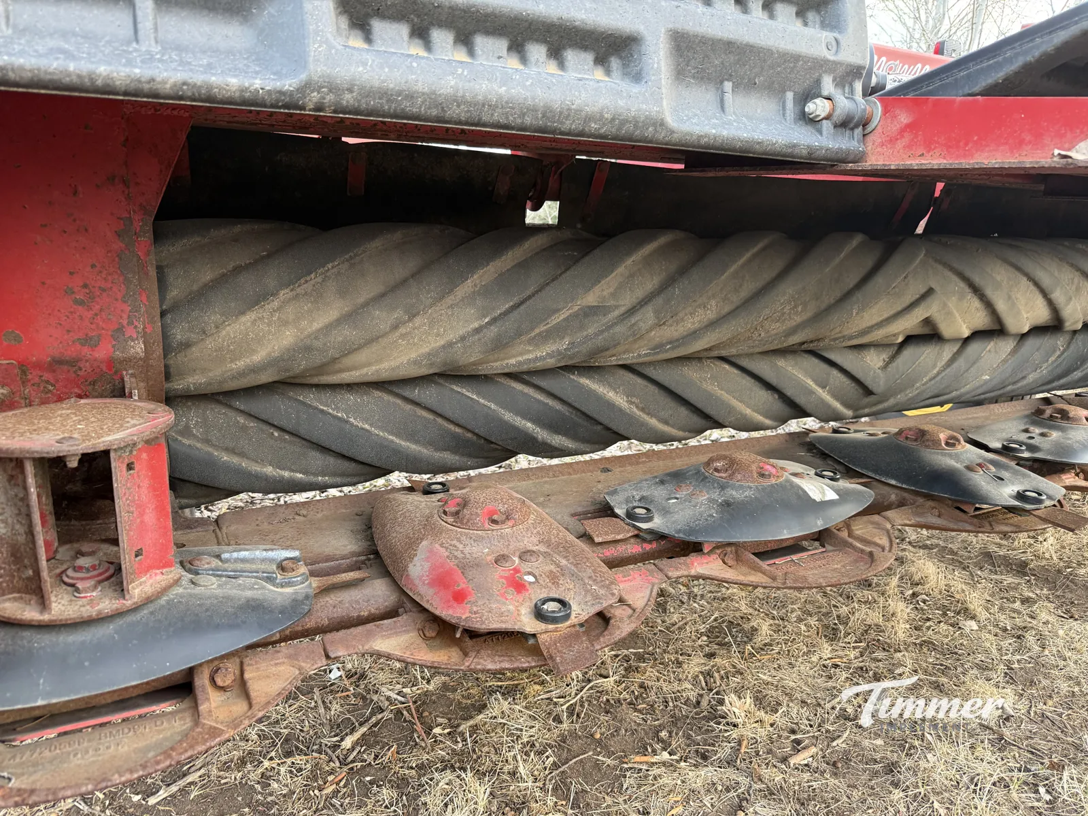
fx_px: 754
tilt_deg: -14.8
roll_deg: -5.5
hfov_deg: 71.6
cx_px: 544
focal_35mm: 24
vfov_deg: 56.8
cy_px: 408
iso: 200
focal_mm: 6.76
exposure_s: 1/77
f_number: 1.78
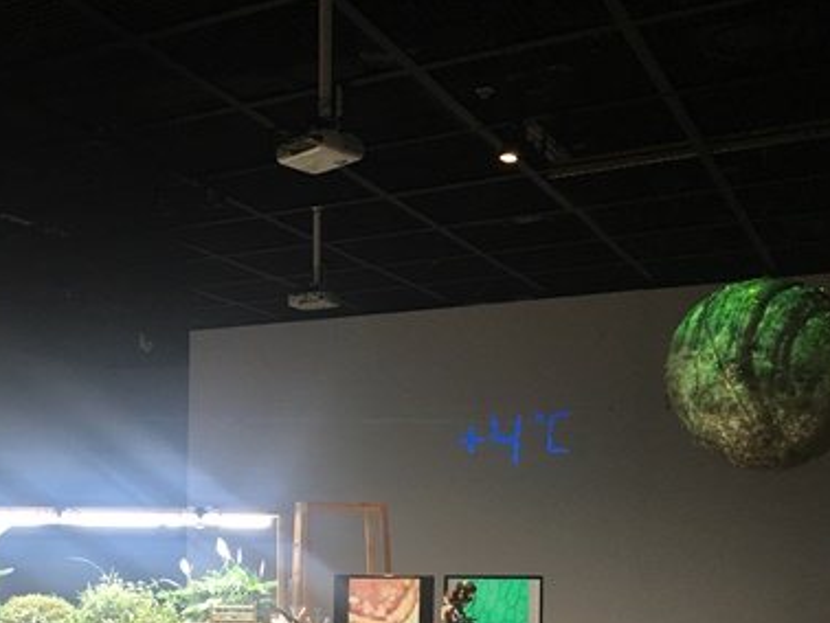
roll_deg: -0.2
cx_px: 213
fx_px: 1104
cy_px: 469
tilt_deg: +2.2
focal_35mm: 46
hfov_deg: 40.1
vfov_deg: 31.0
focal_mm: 4.15
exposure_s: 1/30
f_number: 2.2
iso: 100
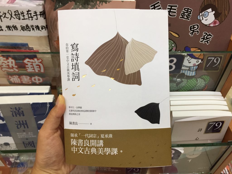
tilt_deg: -42.5
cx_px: 116
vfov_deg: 48.2
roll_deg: -2.6
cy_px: 87
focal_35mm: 29
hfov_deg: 61.7
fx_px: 194
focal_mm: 4.15
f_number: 2.2
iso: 40
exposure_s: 1/30
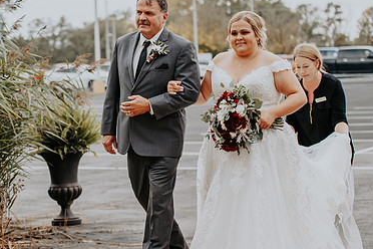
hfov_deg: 18.7
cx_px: 128
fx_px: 1129
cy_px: 139
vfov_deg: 12.6
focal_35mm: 109
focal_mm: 70
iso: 400
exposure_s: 1/1000
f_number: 2.8
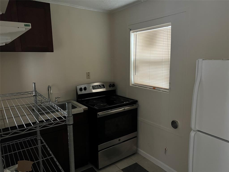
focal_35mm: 26
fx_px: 172
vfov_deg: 53.1
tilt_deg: -11.7
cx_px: 114
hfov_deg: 67.3
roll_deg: +0.4
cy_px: 86
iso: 640
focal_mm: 5.7
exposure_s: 1/39
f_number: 1.5
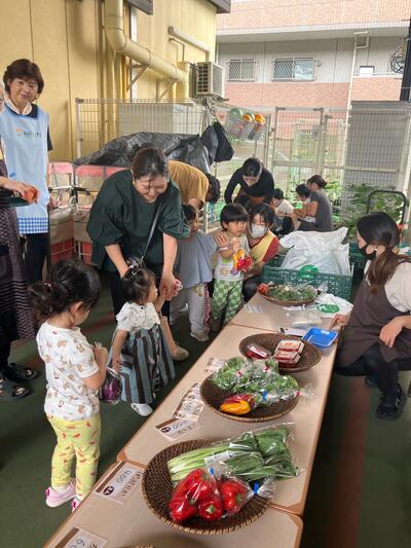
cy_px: 274
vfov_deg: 63.4
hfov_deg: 49.8
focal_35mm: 28
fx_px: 443
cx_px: 206
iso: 80
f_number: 1.8
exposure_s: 1/121
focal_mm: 3.99
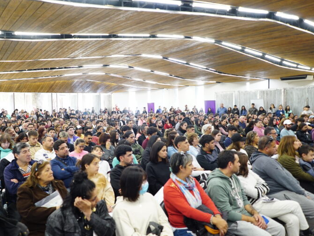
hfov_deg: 58.1
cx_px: 135
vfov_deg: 45.5
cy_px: 118
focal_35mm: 31
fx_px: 281
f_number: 2.8
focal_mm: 28
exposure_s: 1/100
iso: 1250
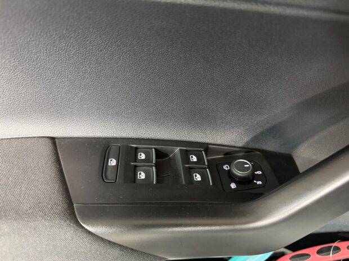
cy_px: 130
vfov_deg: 56.8
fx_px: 242
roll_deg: -3.4
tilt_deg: -42.8
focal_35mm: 24
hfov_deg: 71.6
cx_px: 174
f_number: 1.78
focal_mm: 6.76
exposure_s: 1/33
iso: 800
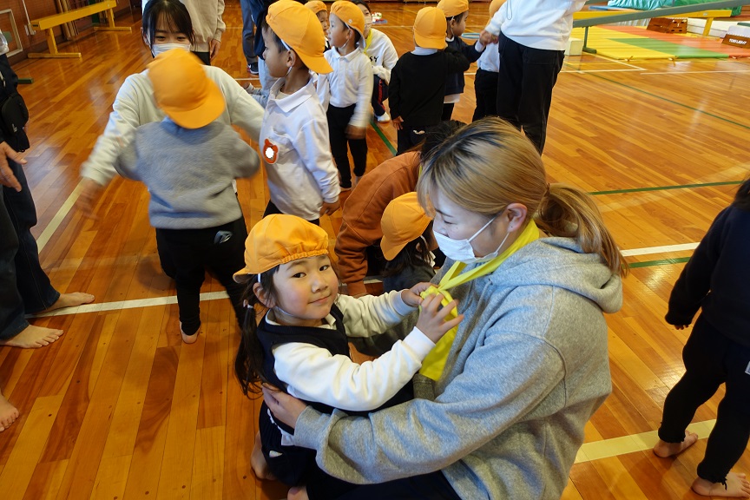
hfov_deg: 73.7
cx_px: 375
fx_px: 500
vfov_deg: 53.1
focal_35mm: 24
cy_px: 250
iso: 125
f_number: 2.5
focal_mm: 8.98
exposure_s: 1/30
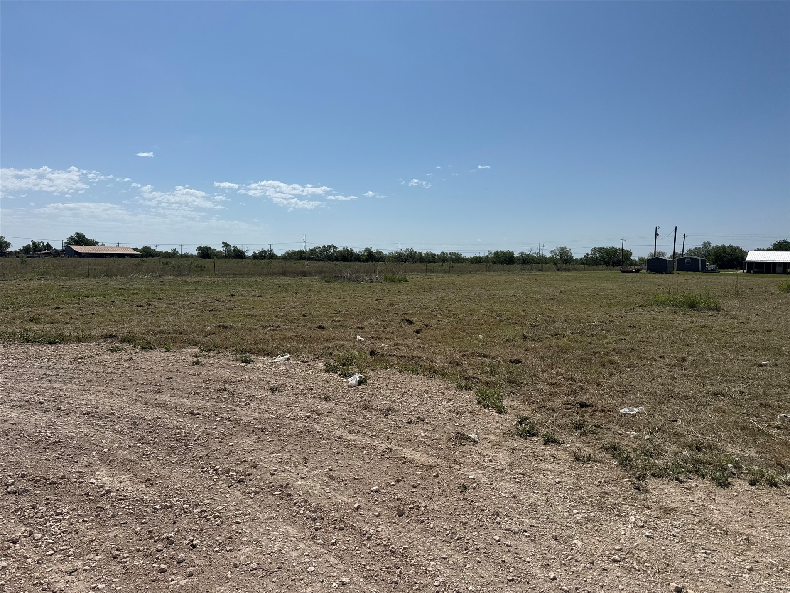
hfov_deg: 71.6
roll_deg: -1.6
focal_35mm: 24
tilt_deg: -3.7
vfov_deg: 56.8
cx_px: 395
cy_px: 296
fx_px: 548
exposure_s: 1/11905
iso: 80
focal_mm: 6.76
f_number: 1.78
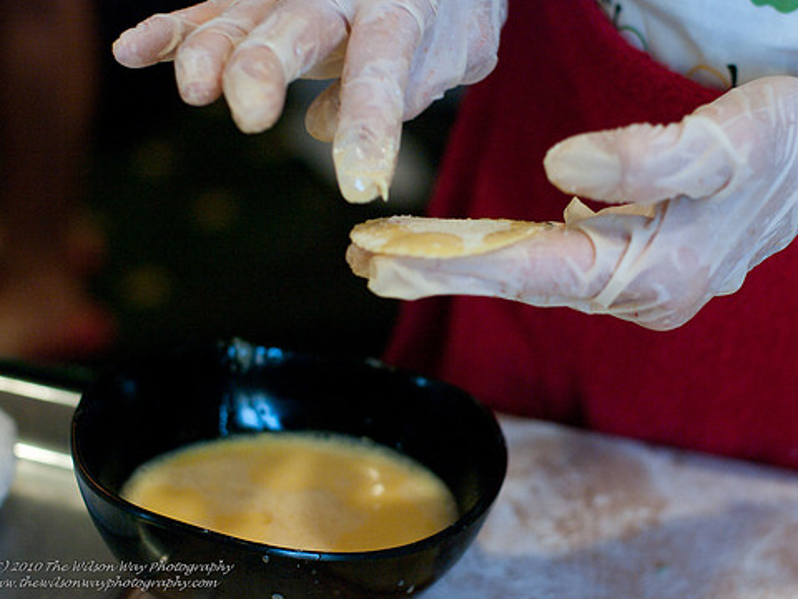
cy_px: 290
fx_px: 2006
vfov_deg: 17.0
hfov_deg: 22.5
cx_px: 457
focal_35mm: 87
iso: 800
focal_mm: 50
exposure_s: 1/180
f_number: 2.8
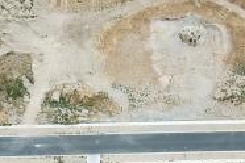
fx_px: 633
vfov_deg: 14.7
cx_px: 205
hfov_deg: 21.6
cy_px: 42
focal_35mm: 93
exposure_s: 1/1883
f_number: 2.2
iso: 100
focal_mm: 4.73
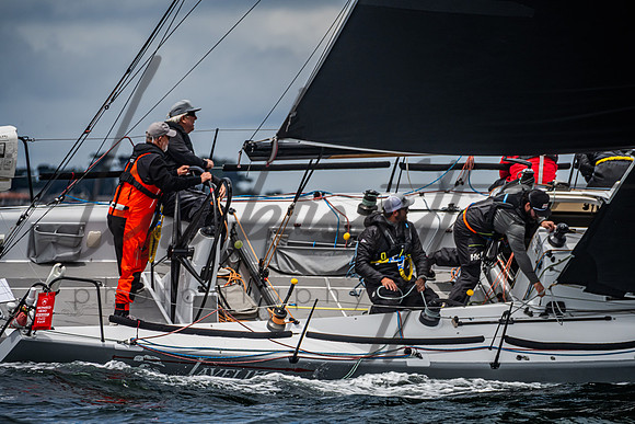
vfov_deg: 3.4
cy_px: 212
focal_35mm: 405
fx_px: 7145
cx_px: 318
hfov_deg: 5.1
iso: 500
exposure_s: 1/2500
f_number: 8
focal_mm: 400
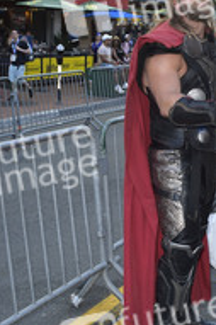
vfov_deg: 30.5
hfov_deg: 20.4
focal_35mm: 65
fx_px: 586
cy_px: 82
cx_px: 196
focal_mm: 31
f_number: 6.3
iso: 320
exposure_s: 1/250
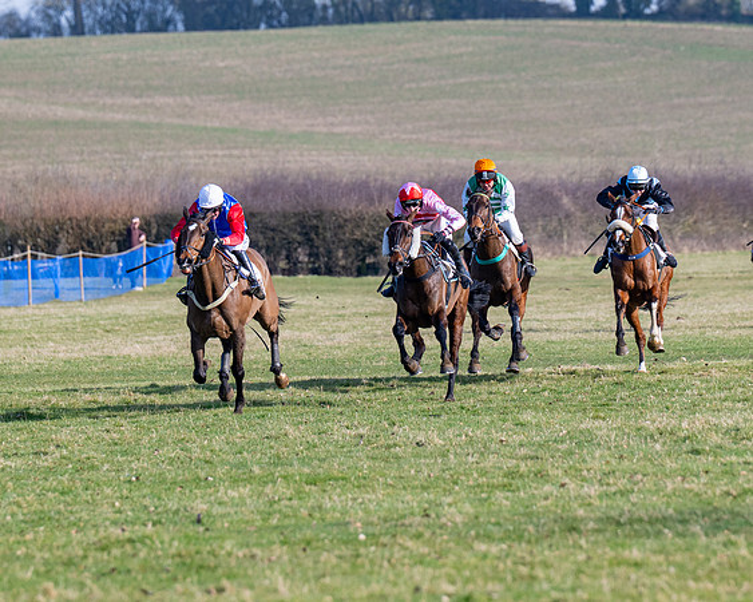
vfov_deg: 4.1
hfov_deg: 5.1
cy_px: 265
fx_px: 8494
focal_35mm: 381
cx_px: 397
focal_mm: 185
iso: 200
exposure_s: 1/1600
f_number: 4
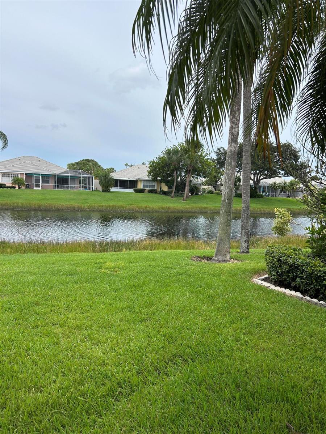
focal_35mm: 26
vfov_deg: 67.3
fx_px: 326
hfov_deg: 53.1
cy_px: 217
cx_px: 163
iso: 50
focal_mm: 5.7
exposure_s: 1/4630
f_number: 1.5
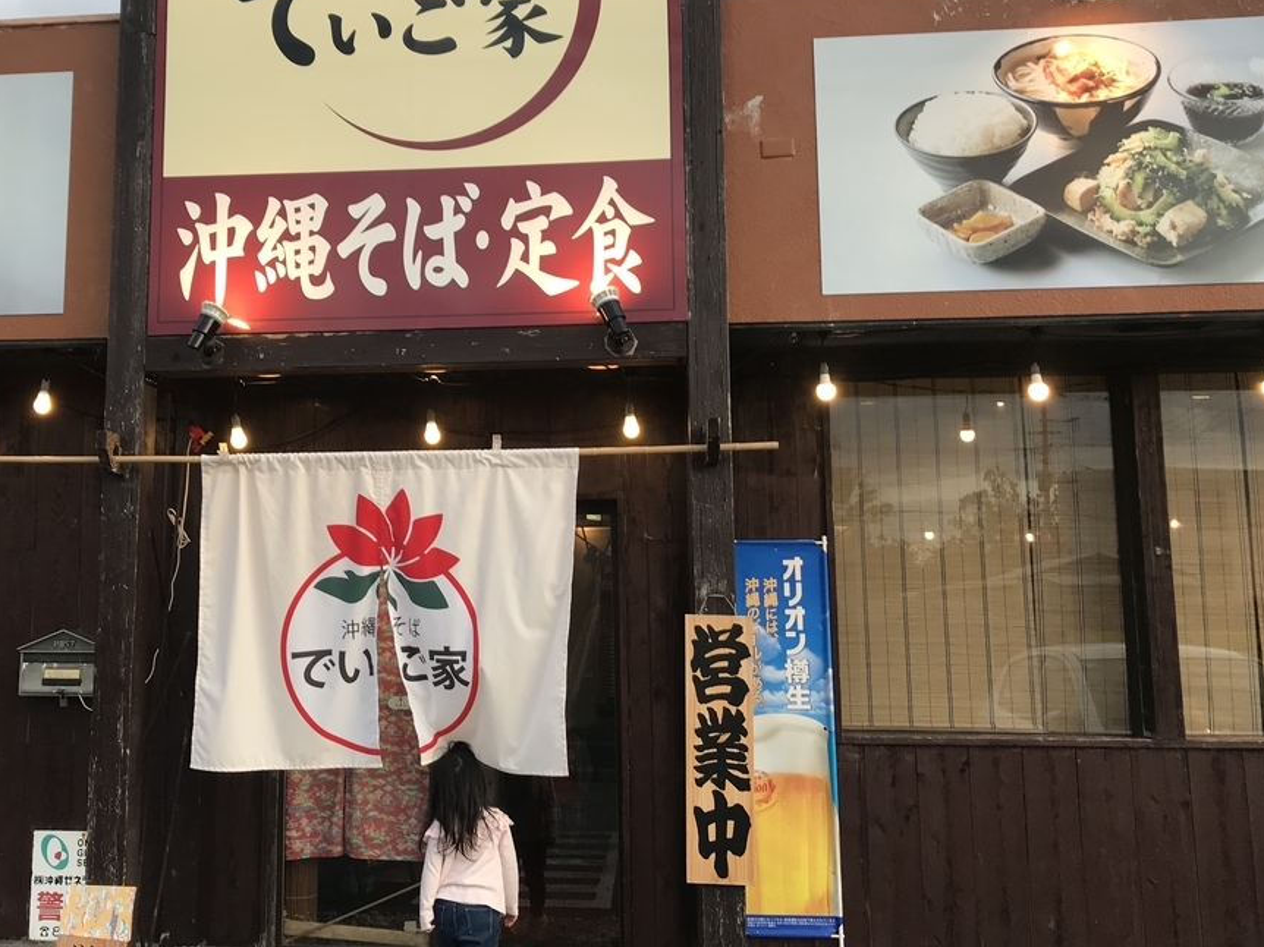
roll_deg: +0.1
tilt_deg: +9.2
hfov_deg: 47.6
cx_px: 497
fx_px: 1424
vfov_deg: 36.7
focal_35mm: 39
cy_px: 410
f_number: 1.8
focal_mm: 3.99
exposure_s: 1/120
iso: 25
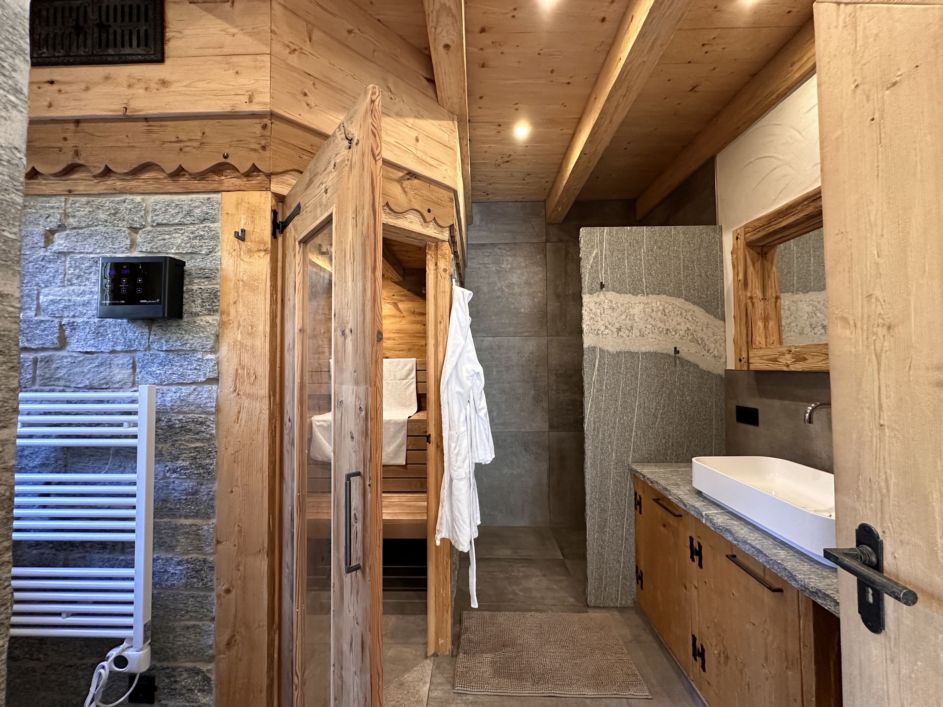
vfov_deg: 85.7
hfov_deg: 102.1
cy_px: 354
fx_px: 381
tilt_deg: +2.1
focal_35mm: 14
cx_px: 472
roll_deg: +0.5
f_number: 2.2
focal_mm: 2.22
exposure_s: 1/67
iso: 320
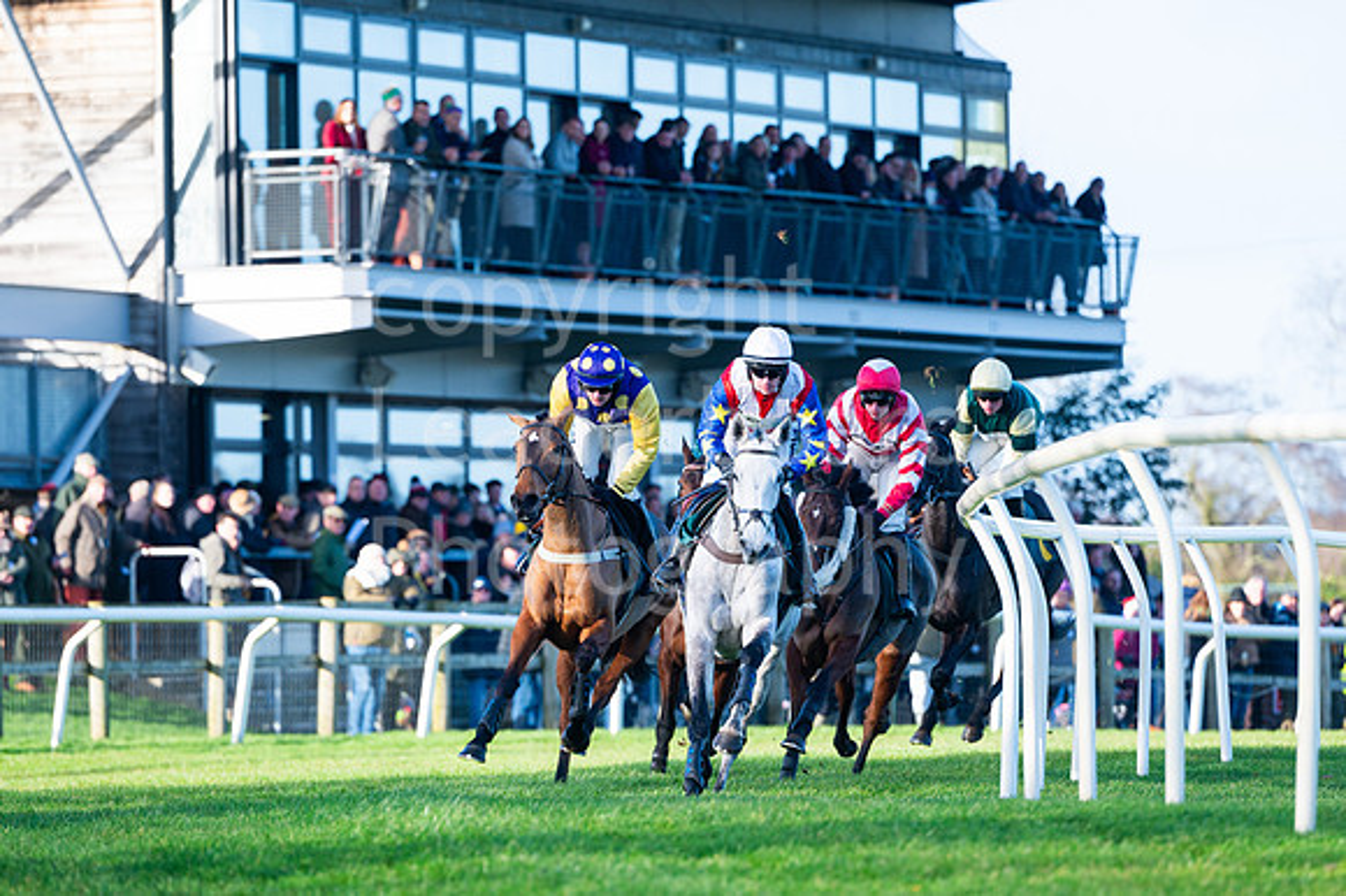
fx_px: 9467
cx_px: 718
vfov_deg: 5.4
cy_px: 420
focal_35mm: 253
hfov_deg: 8.1
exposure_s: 1/1250
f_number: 3.5
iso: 320
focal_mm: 200
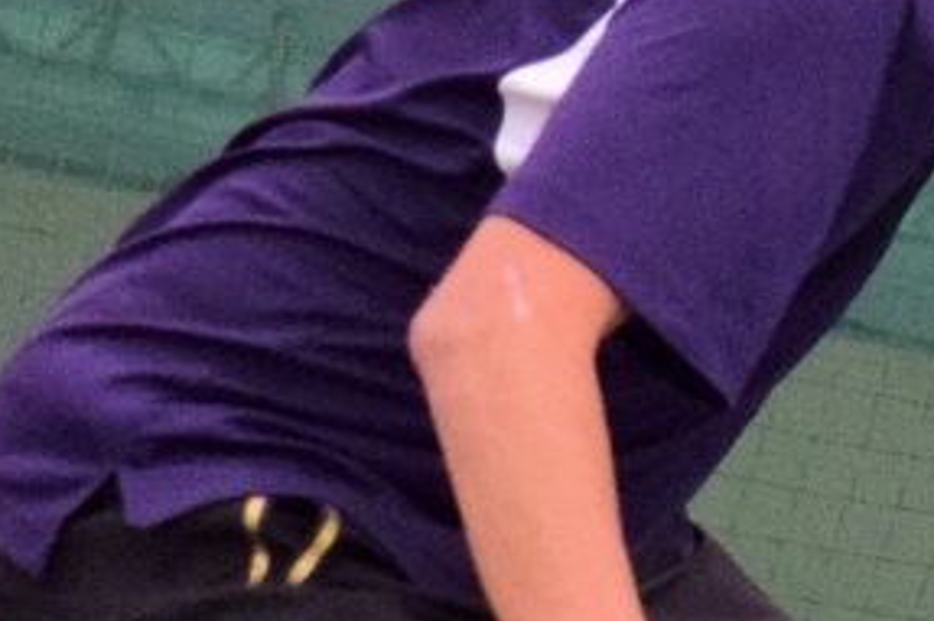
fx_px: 24425
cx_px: 739
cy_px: 179
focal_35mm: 942
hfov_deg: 2.2
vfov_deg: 1.5
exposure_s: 1/800
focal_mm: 120
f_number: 4.8
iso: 2000
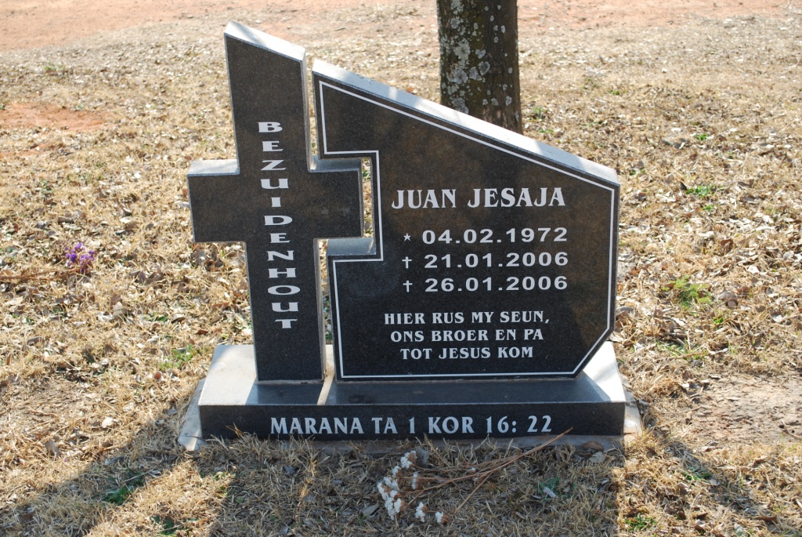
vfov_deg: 25.1
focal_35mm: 54
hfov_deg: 36.8
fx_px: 1204
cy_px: 268
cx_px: 401
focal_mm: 36
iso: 100
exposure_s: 1/125
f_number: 5.6
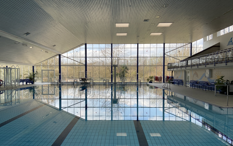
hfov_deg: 66.5
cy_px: 82
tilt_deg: -3.7
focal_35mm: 28
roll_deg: -0.1
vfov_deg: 44.5
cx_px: 118
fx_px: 178
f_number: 1.8
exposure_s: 1/536
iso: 32
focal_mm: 4.25
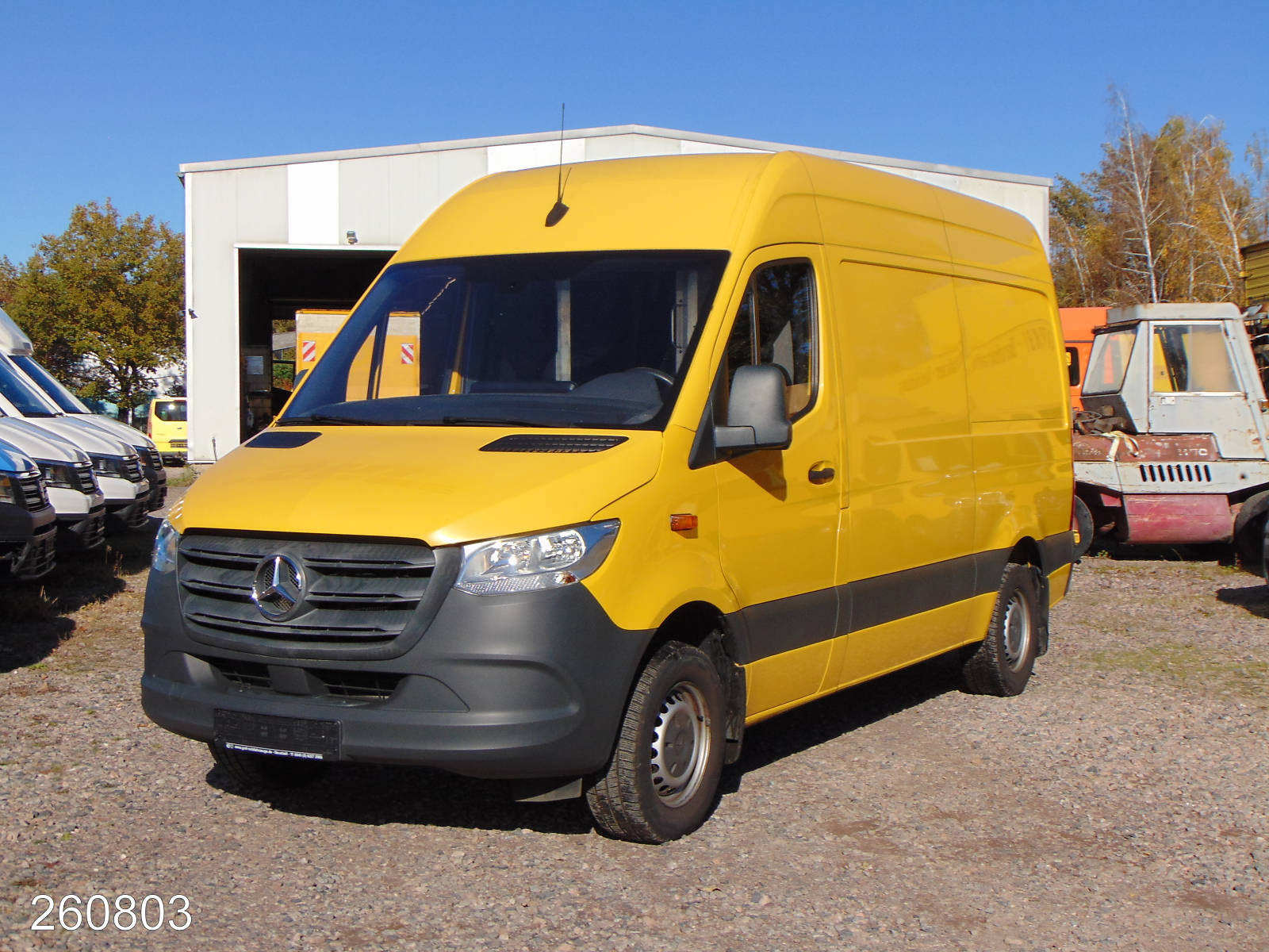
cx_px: 634
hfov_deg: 38.2
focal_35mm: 50
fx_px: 1833
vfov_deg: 29.1
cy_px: 476
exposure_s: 1/320
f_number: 9
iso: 80
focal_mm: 9
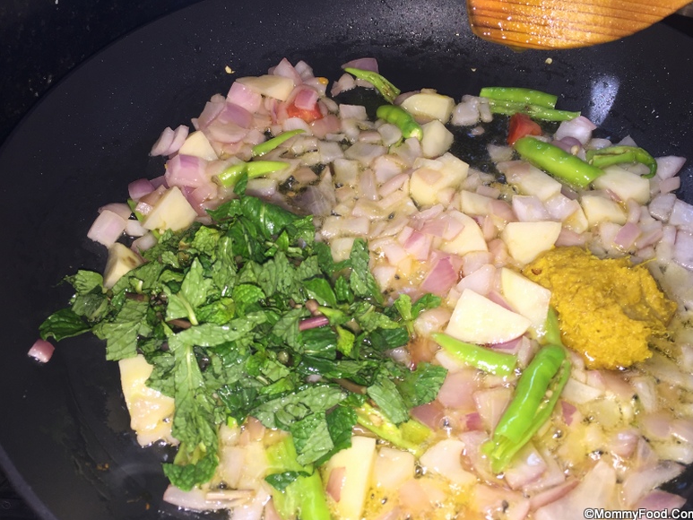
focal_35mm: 30
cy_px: 267
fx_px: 601
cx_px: 358
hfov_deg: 59.9
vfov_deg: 46.8
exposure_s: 1/54
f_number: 2.2
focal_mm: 4.15
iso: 32
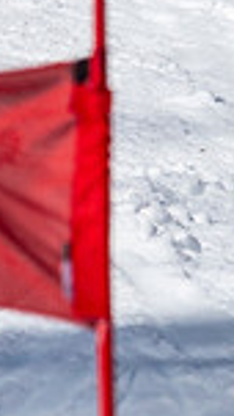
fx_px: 32820
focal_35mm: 2977
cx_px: -517
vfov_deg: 0.7
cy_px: -80
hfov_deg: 0.4
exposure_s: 1/2000
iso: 500
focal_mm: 560
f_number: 8
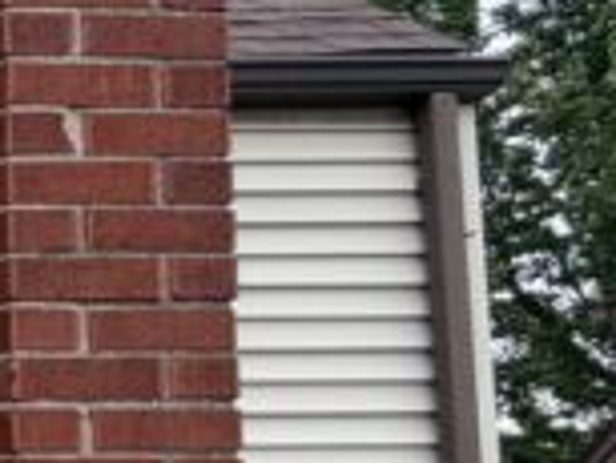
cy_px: 495
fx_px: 1300
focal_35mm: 73
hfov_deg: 14.4
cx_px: -922
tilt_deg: +3.7
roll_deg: -0.3
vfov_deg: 19.4
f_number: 2.2
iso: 40
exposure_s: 1/252
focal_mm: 2.22
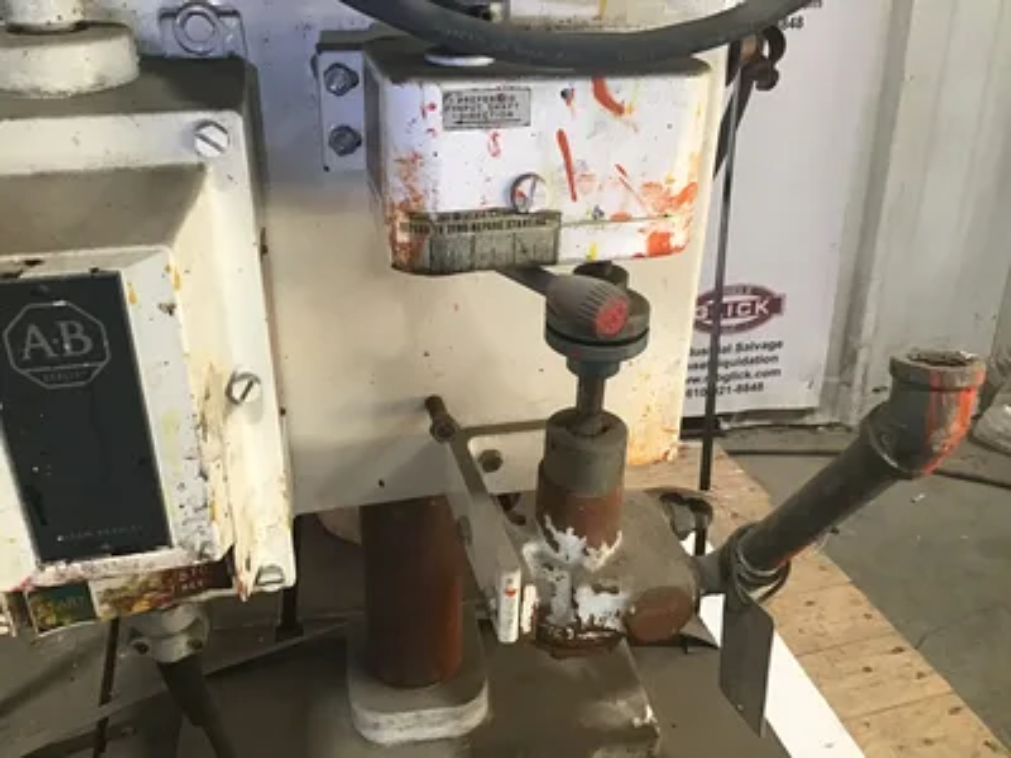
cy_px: 379
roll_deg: +1.1
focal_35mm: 31
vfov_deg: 45.4
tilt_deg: -27.8
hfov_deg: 58.4
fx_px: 905
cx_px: 506
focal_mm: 3.3
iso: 125
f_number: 2.4
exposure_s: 1/30
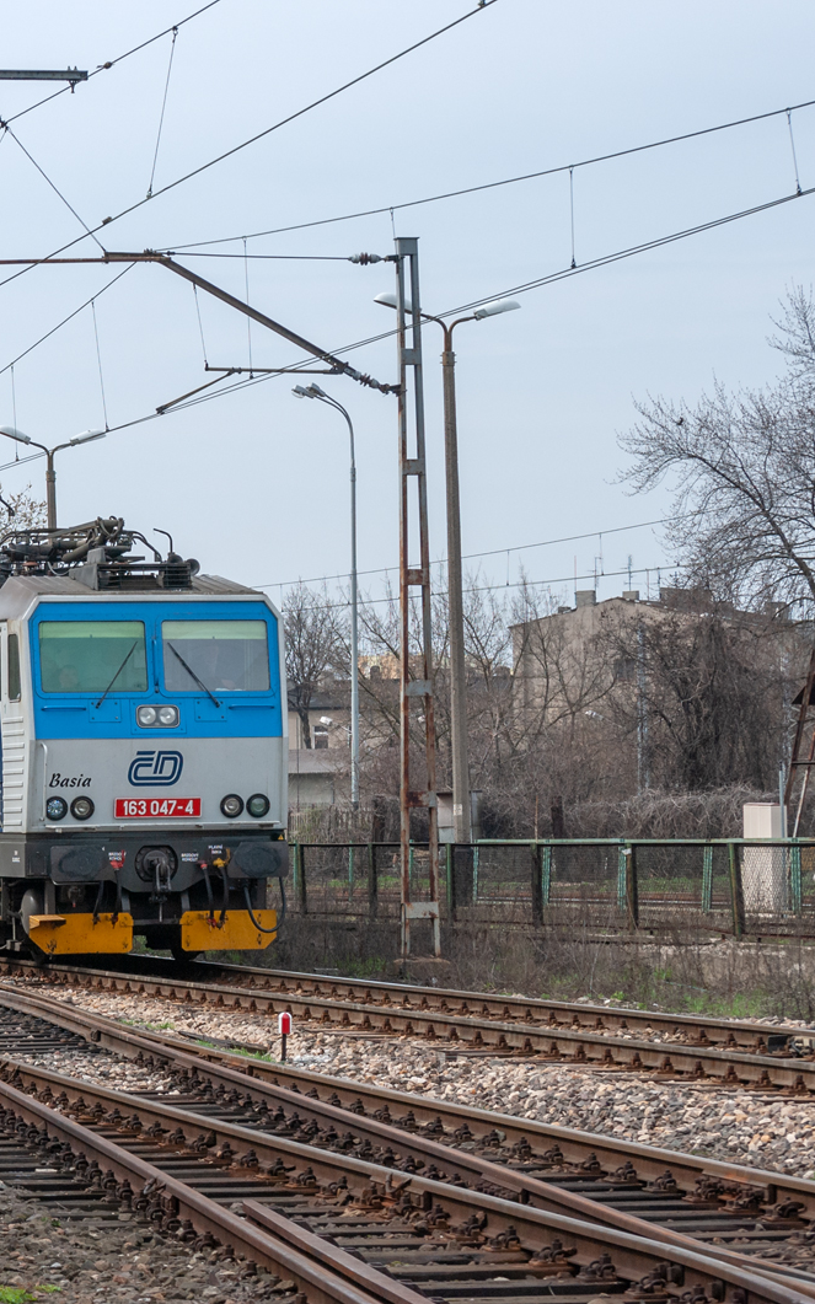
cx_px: 6
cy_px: 654
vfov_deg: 16.5
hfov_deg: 10.3
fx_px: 4506
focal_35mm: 127
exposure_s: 1/320
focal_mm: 55
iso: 100
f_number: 9
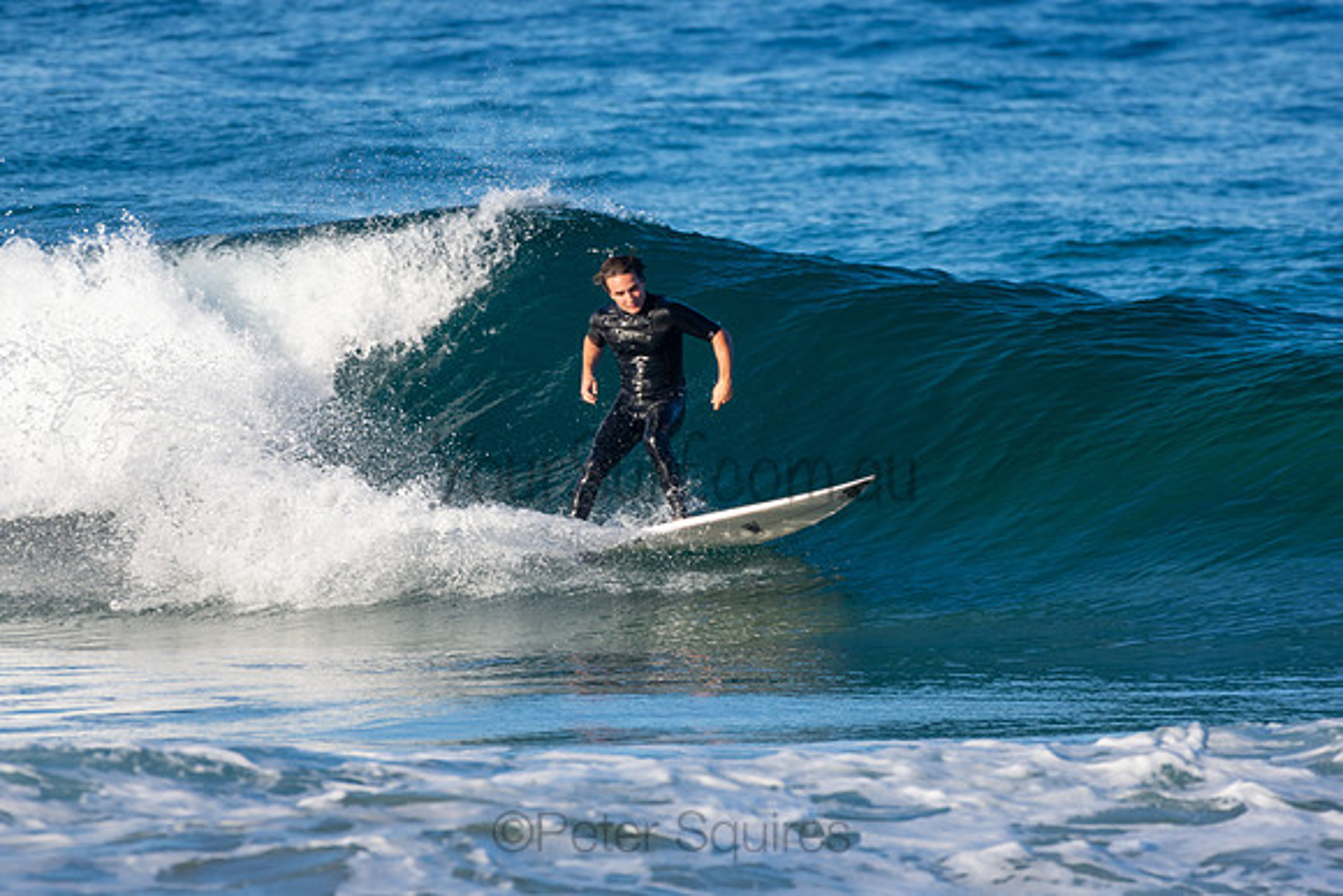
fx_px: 27984
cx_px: 672
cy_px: 448
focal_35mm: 750
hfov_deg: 2.7
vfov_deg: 1.8
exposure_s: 1/1250
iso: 280
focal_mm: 500
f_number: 5.6
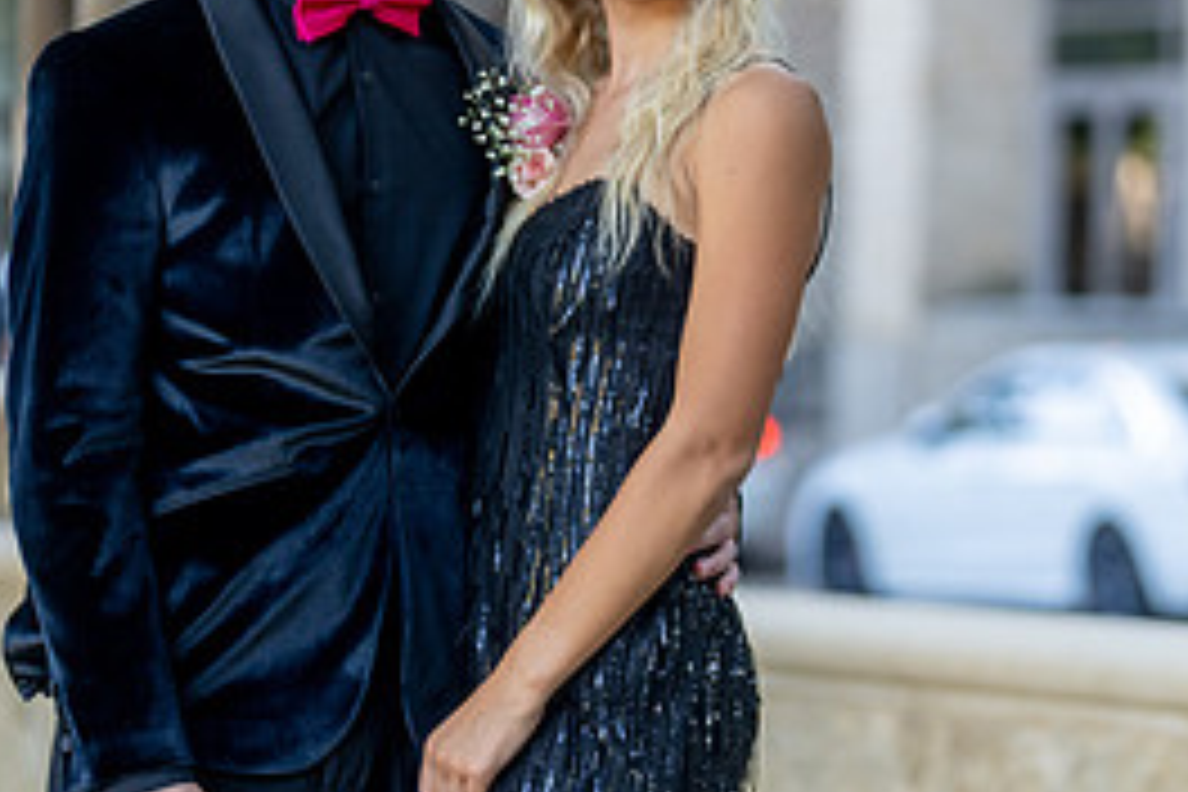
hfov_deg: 8.7
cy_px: 223
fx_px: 7820
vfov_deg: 5.8
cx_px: 423
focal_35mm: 237
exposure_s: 1/320
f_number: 2.8
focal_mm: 108
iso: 800
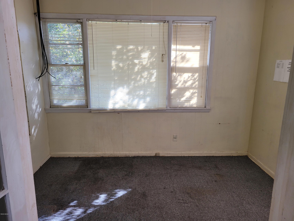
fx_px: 221
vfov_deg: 53.1
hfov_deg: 67.3
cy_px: 110
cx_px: 147
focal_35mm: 26
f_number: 1.8
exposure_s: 1/119
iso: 64
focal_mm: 5.4
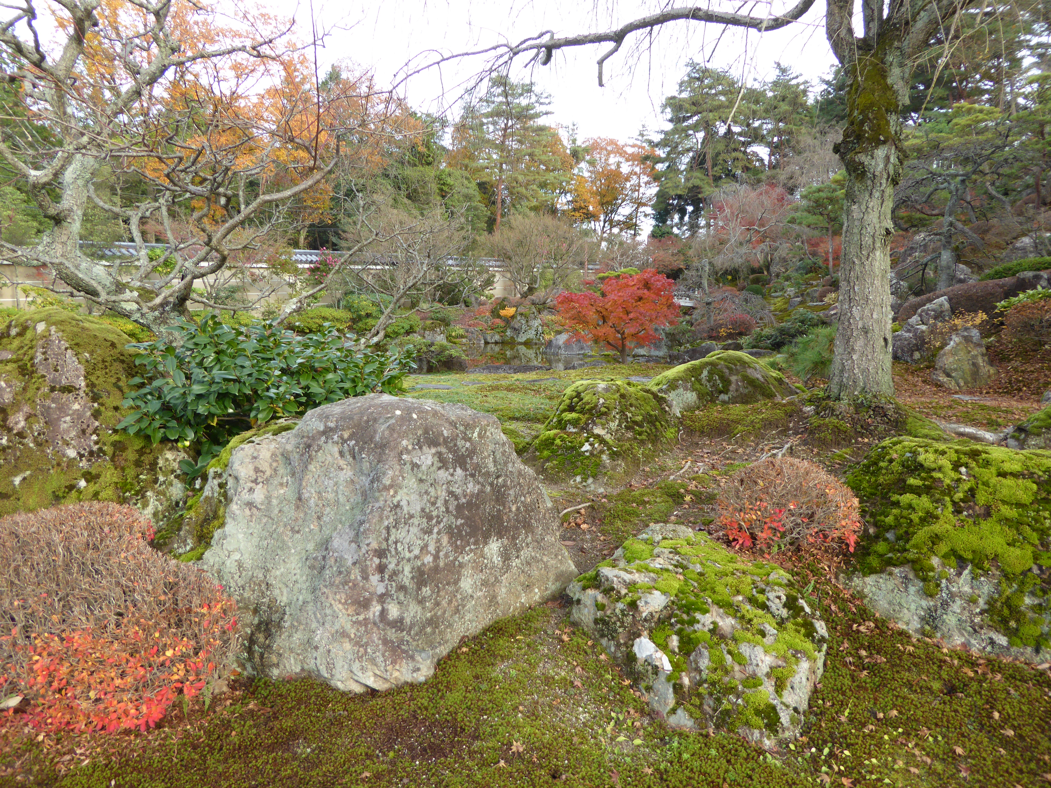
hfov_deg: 69.4
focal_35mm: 25
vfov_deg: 54.9
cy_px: 394
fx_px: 759
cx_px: 526
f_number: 3.3
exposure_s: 1/100
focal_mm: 4.3
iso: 100
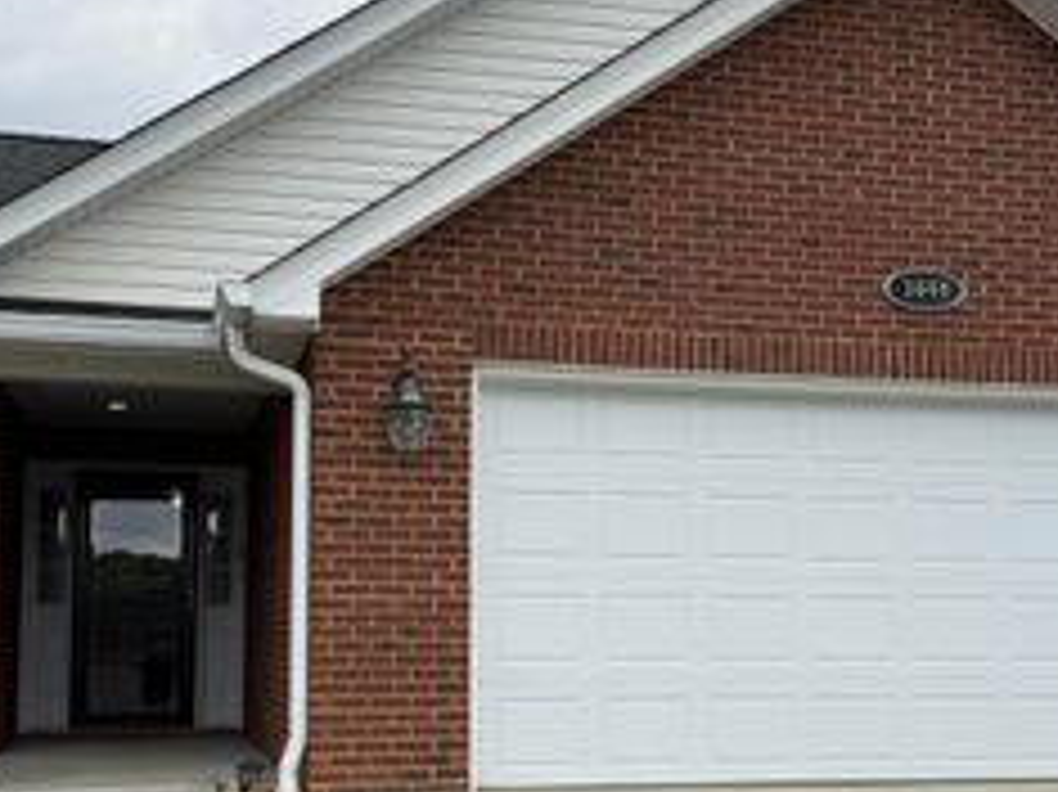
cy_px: 533
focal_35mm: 51
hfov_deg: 37.5
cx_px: 527
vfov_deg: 28.3
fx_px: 1558
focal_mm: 6.76
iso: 80
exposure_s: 1/3953
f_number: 1.78
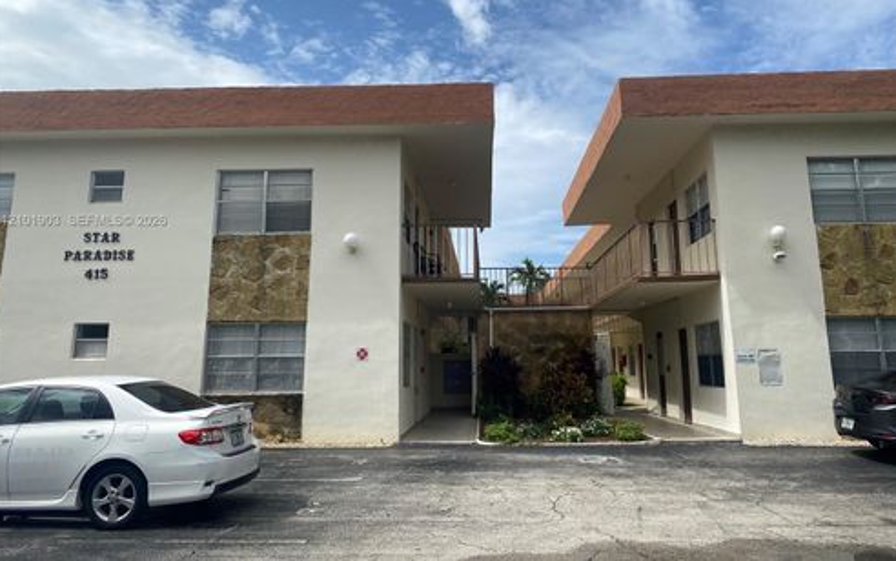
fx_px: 684
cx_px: 444
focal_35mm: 28
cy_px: 221
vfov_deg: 44.3
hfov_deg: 66.4
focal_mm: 4.25
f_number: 1.8
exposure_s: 1/4444
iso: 32
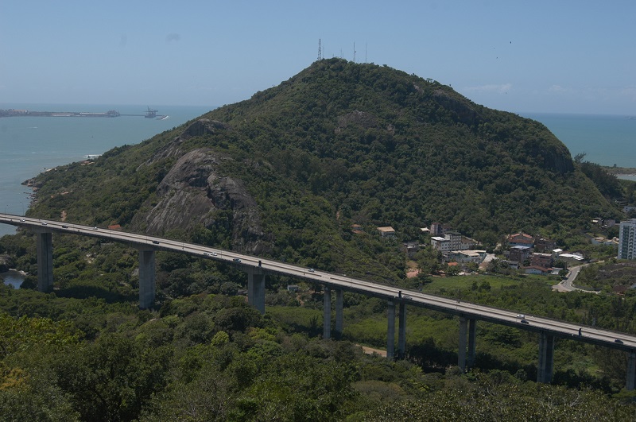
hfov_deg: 43.7
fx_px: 794
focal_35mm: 45
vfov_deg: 29.8
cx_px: 318
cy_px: 211
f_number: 5.6
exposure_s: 1/1600
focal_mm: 30
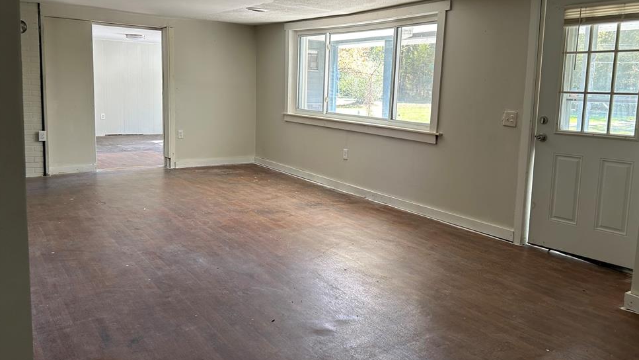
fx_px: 508
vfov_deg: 38.9
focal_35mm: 30
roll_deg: -0.8
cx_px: 334
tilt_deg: -6.9
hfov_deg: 64.3
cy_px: 157
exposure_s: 1/121
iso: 100
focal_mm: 5.7
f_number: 1.5
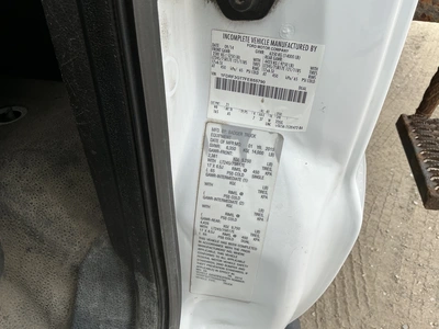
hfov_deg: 63.4
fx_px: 355
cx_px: 220
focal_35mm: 28
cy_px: 164
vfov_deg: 49.7
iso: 25
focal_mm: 3
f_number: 1.8
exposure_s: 1/432
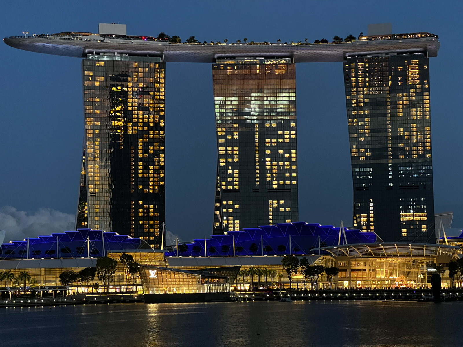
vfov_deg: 19.1
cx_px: 232
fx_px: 1030
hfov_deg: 25.3
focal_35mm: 77
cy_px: 174
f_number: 2.8
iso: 1600
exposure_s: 1/25
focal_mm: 9
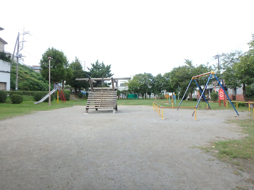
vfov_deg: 63.4
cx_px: 127
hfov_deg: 79.0
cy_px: 95
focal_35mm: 21
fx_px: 154
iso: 125
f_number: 3.5
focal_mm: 3.7
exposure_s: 1/500
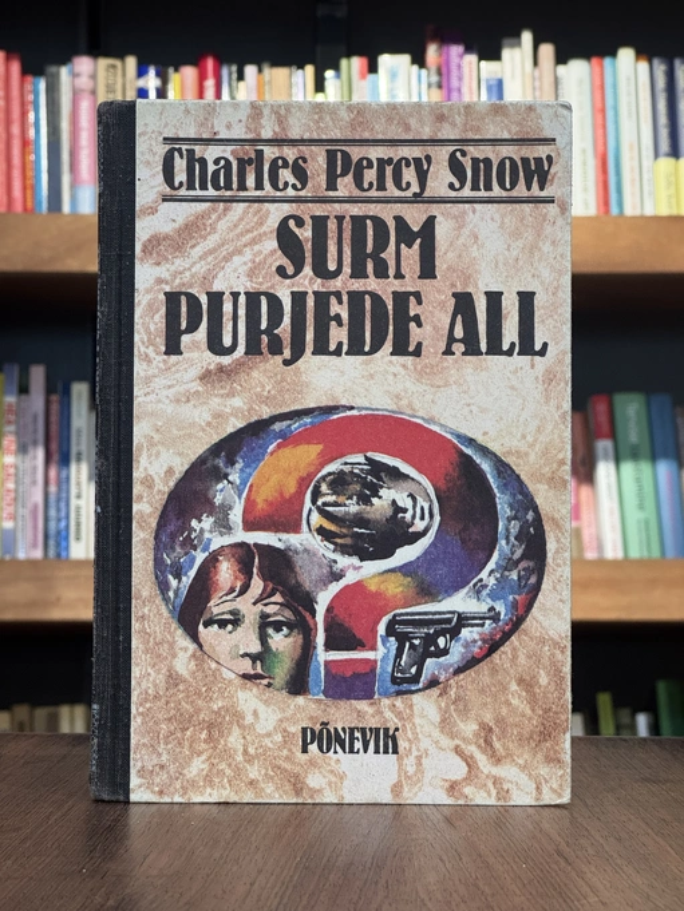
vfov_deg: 25.3
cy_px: 456
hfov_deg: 19.1
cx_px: 342
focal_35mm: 77
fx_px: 2028
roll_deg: +0.1
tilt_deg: +0.4
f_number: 2.8
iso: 200
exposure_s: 1/99
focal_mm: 9
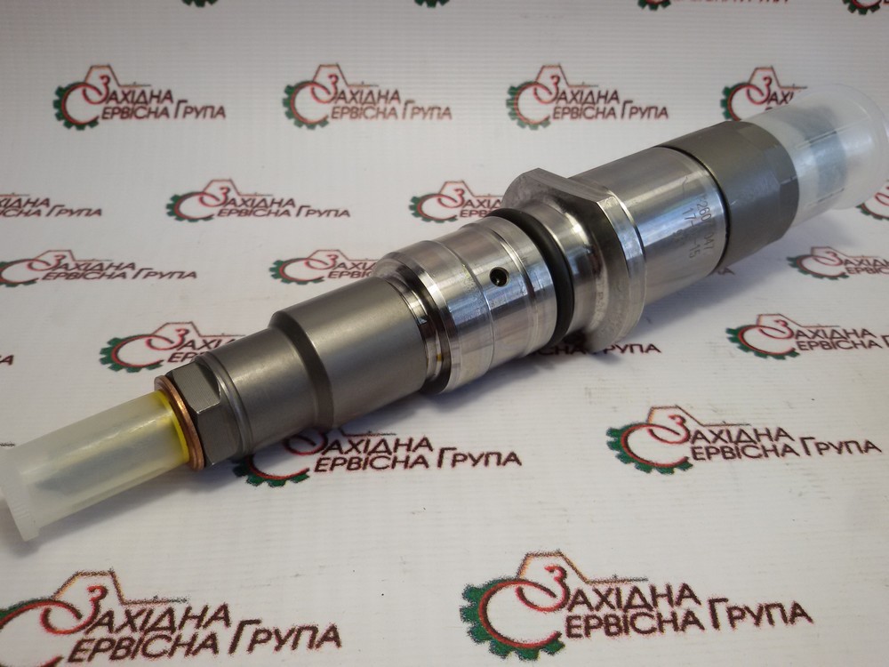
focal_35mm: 31
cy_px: 334
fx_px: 796
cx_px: 444
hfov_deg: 58.4
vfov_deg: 45.4
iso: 40
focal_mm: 2.93
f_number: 2.4
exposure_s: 1/100
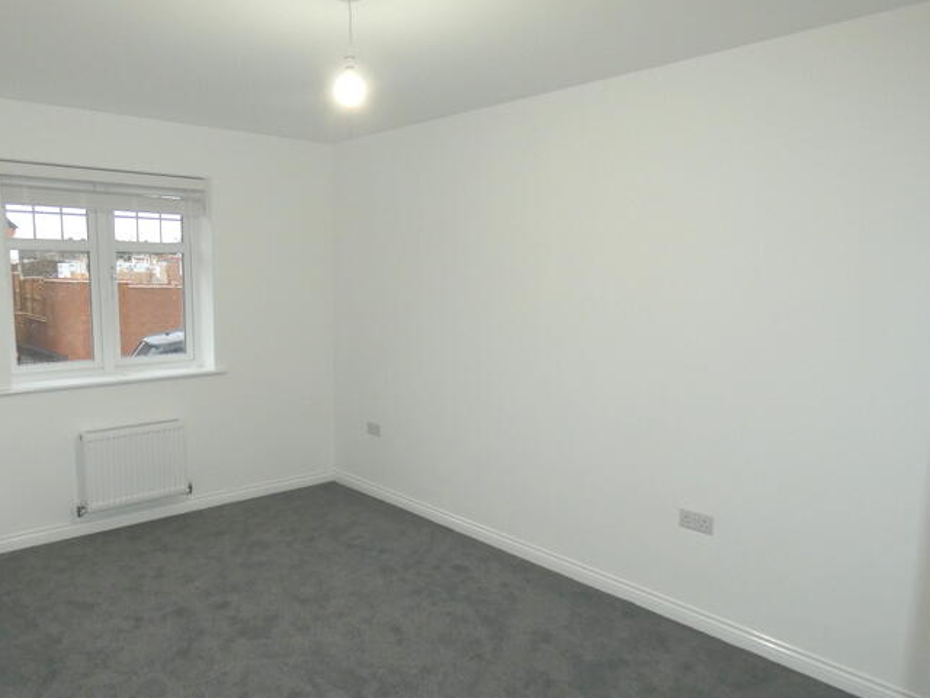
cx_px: 371
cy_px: 365
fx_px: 672
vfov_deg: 54.9
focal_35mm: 25
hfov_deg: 68.7
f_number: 2.8
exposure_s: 1/60
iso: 160
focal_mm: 3.6
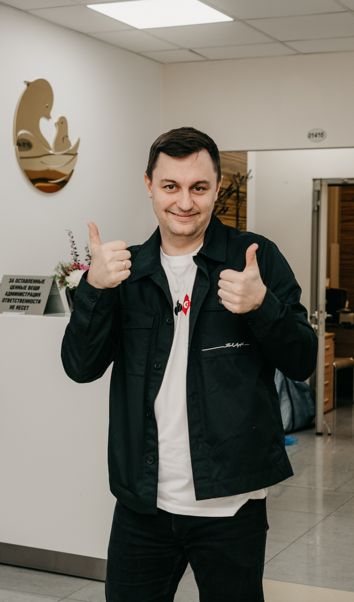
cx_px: 209
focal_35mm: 64
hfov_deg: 19.3
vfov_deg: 32.4
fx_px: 1038
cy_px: 291
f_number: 4
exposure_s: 1/200
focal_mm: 40
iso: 320
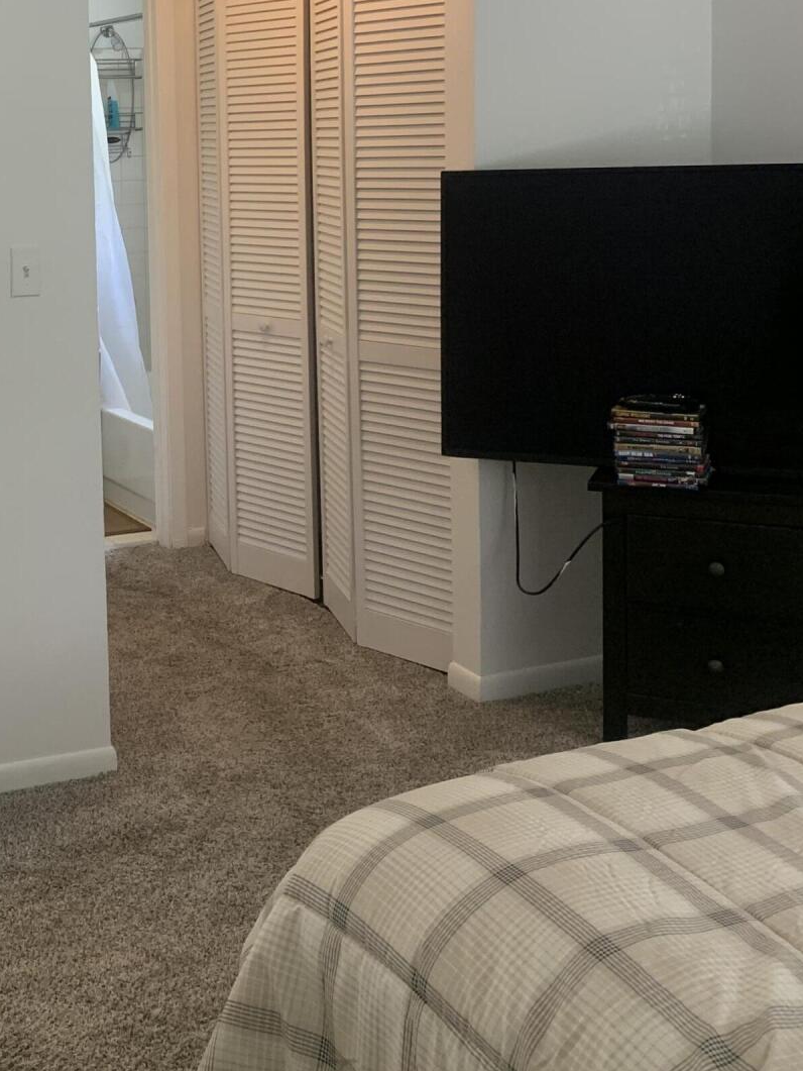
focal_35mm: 49
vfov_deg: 37.7
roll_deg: +2.9
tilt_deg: -3.5
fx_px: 1515
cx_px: 52
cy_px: 232
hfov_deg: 28.3
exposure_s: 1/60
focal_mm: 4.25
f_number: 1.8
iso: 100
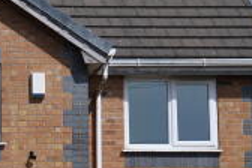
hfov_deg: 8.7
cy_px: 110
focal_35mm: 232
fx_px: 1624
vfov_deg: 5.9
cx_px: -94
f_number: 8
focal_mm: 38
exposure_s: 1/320
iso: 100
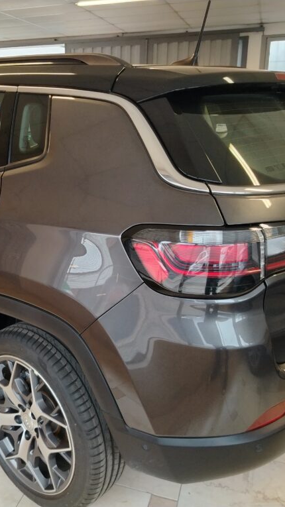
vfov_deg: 56.6
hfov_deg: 33.2
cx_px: 78
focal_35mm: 35
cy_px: 254
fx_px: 470
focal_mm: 5.25
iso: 713
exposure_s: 1/33.3
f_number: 1.75
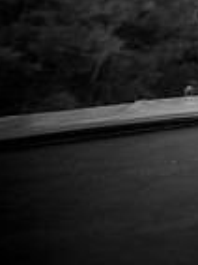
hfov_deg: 13.4
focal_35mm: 55
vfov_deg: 28.1
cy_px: -91
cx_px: 527
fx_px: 421
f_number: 2.8
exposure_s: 1/1000
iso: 100
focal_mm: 14
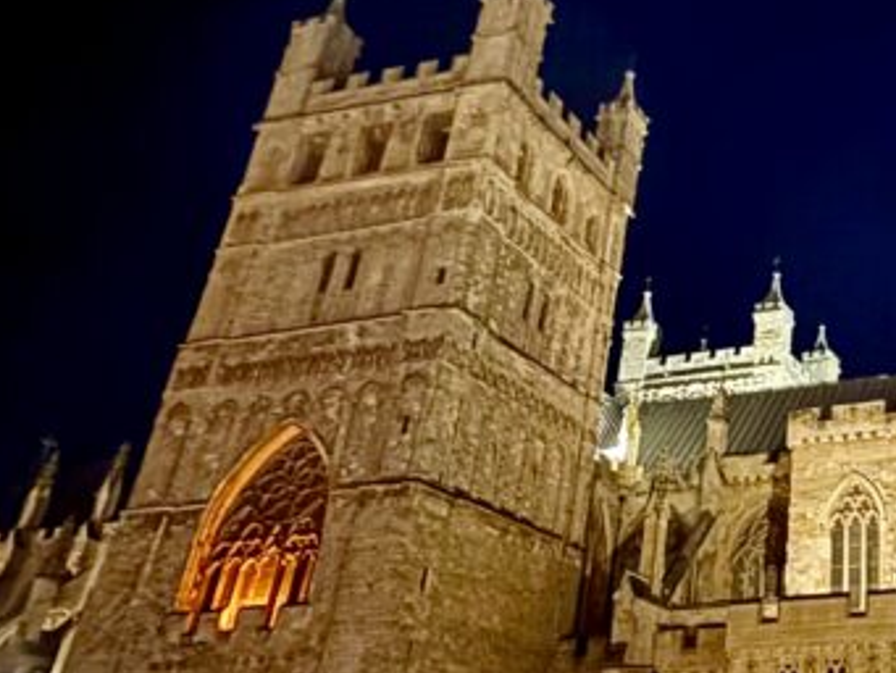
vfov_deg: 34.1
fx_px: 1088
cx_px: 943
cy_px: 234
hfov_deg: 38.4
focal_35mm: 42
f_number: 2.2
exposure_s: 1/8
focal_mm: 2.22
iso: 1000
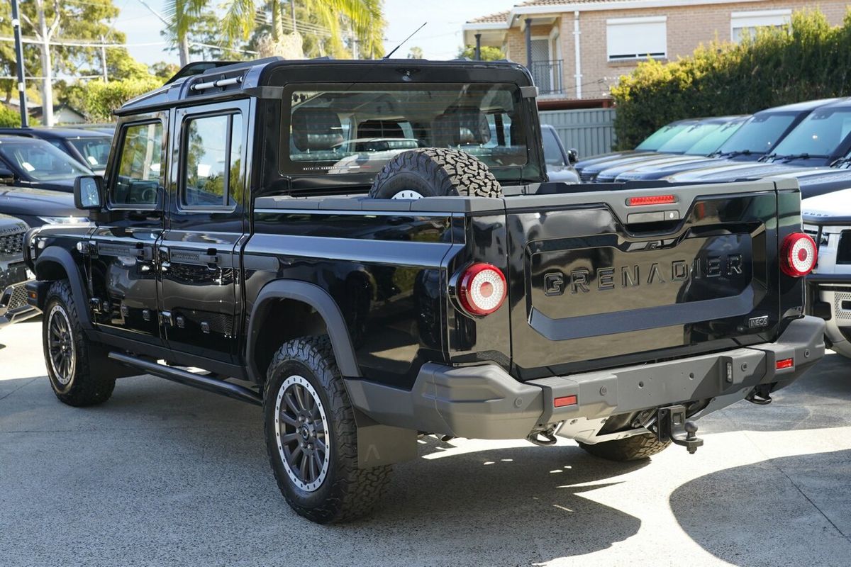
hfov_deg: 44.5
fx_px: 1040
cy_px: 284
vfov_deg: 30.5
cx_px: 426
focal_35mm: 44
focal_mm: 44
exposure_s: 1/200
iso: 1000
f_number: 6.3
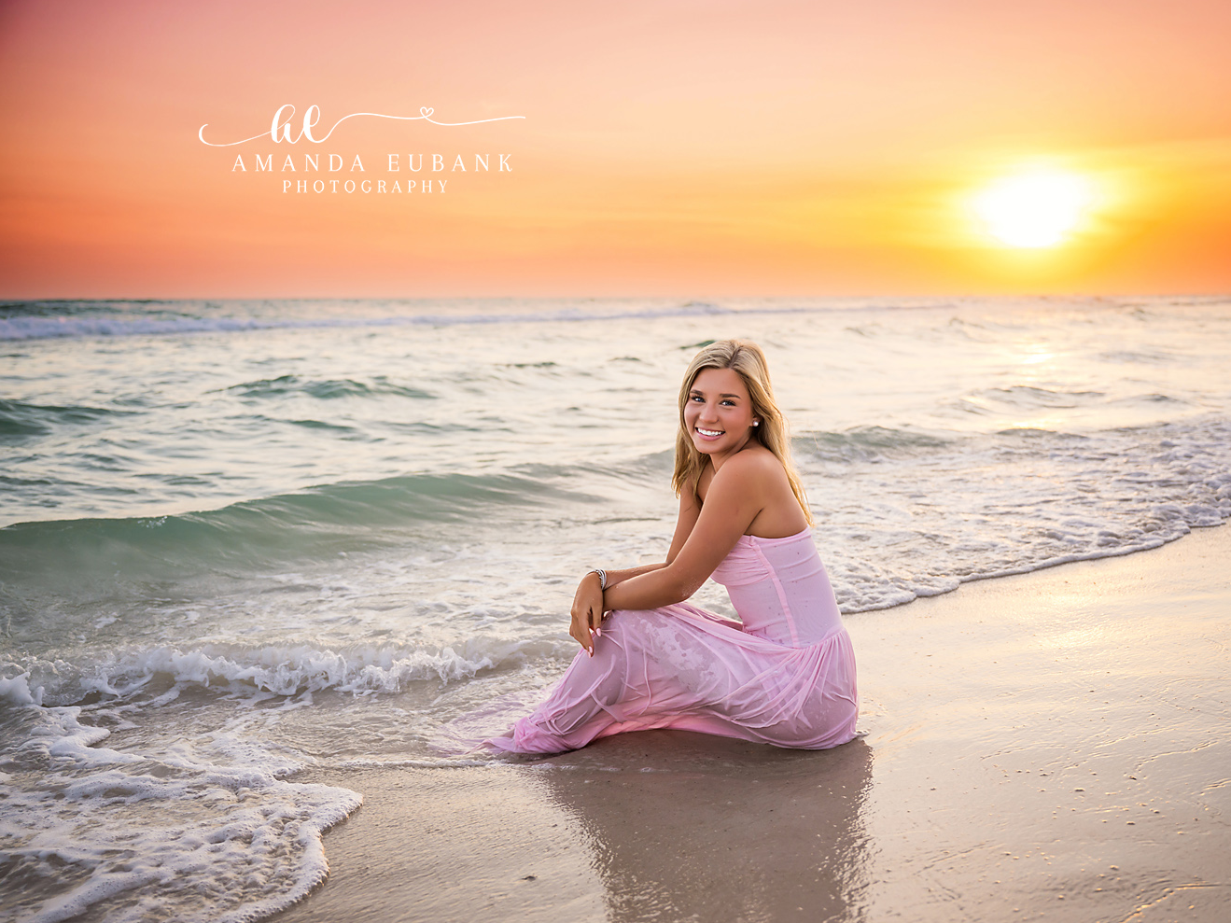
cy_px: 458
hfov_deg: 52.6
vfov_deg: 40.7
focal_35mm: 35
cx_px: 660
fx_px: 1245
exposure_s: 1/800
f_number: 2.8
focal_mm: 32
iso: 250
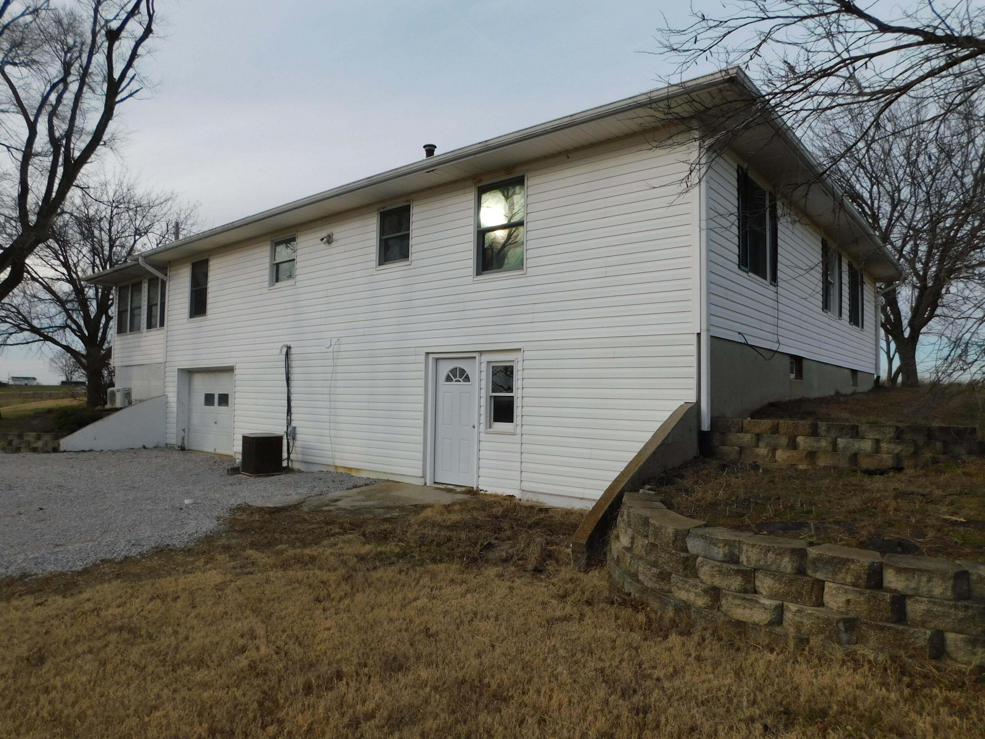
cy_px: 370
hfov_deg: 73.9
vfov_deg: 58.9
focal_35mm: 23
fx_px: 654
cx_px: 492
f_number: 3
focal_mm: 4
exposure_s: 1/1250
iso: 125
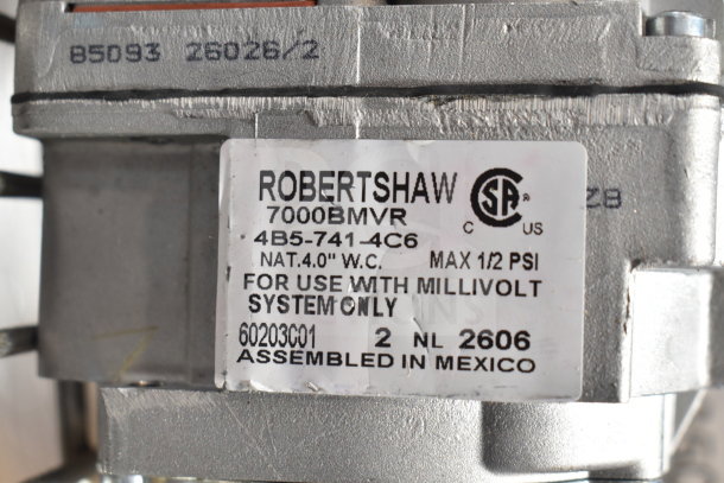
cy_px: 242
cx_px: 362
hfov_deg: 33.4
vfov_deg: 22.6
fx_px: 1207
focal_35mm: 60
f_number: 5
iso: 450
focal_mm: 40
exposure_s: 1/60
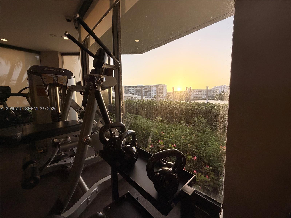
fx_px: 118
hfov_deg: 102.1
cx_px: 146
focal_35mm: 14
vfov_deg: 85.7
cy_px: 109
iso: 64
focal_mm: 2.22
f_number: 2.2
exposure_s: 1/502
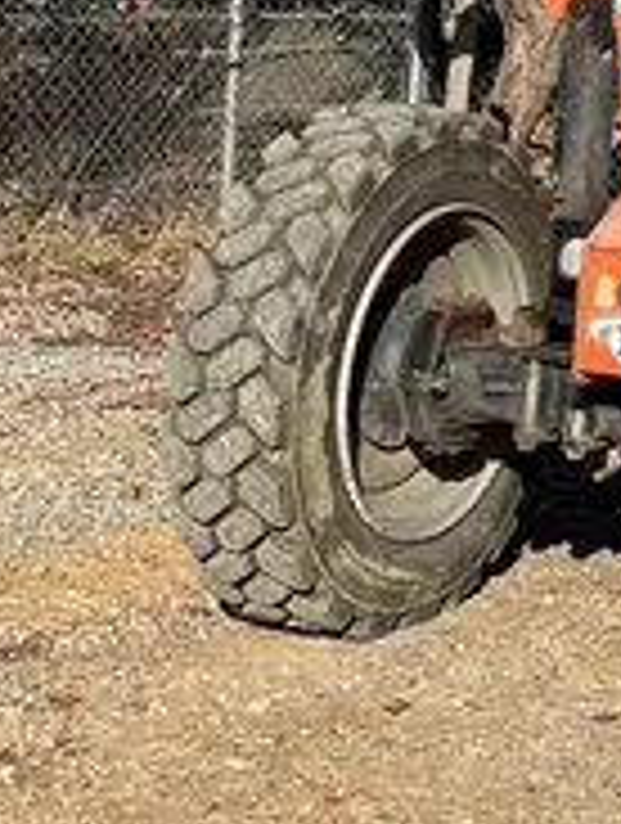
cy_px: -187
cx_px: 986
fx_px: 2479
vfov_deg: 17.9
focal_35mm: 104
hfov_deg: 13.3
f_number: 1.6
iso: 50
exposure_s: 1/4651
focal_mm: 4.2
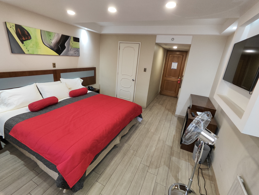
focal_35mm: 16
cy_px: 98
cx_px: 130
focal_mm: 1.65
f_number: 2.2
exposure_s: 1/33.3
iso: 141
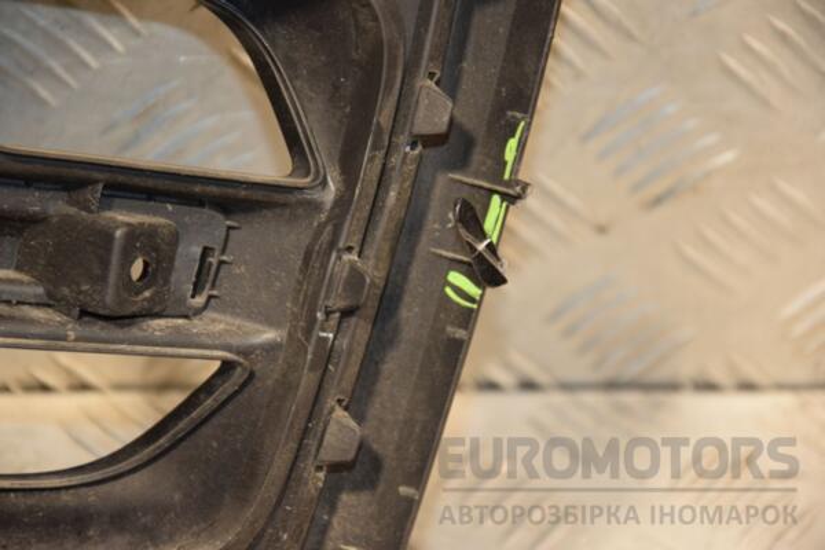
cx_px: 412
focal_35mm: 158
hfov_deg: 13.0
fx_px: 3609
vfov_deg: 8.7
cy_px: 275
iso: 800
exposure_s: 1/125
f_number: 5.6
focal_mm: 105
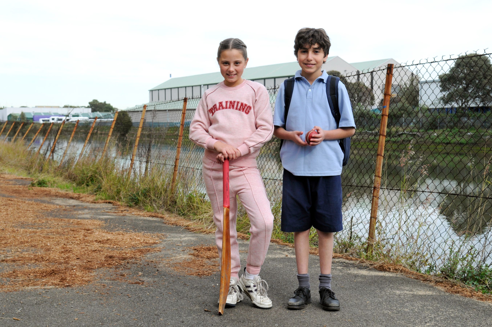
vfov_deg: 25.7
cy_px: 164
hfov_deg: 37.9
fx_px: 717
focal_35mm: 52
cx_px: 246
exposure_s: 1/250
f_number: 8
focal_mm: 35
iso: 320
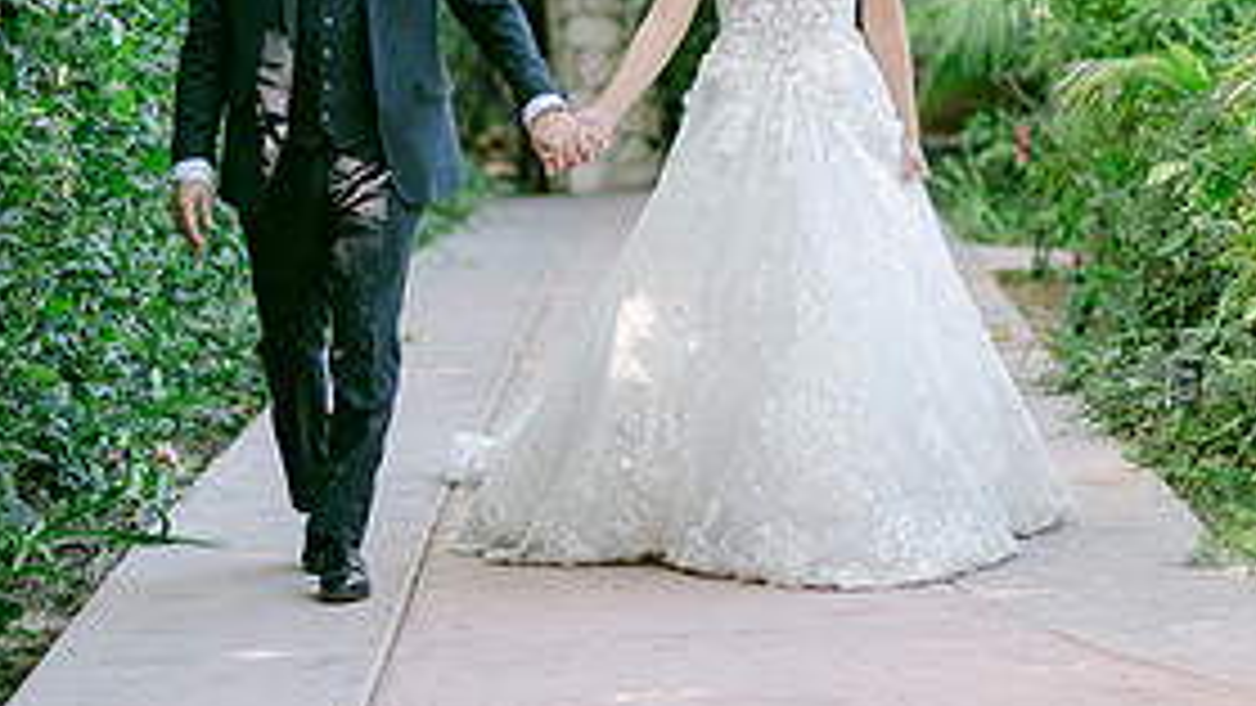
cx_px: 554
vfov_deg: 6.5
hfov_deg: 11.6
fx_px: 6162
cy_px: -85
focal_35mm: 185
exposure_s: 1/125
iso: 140
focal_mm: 85
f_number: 2
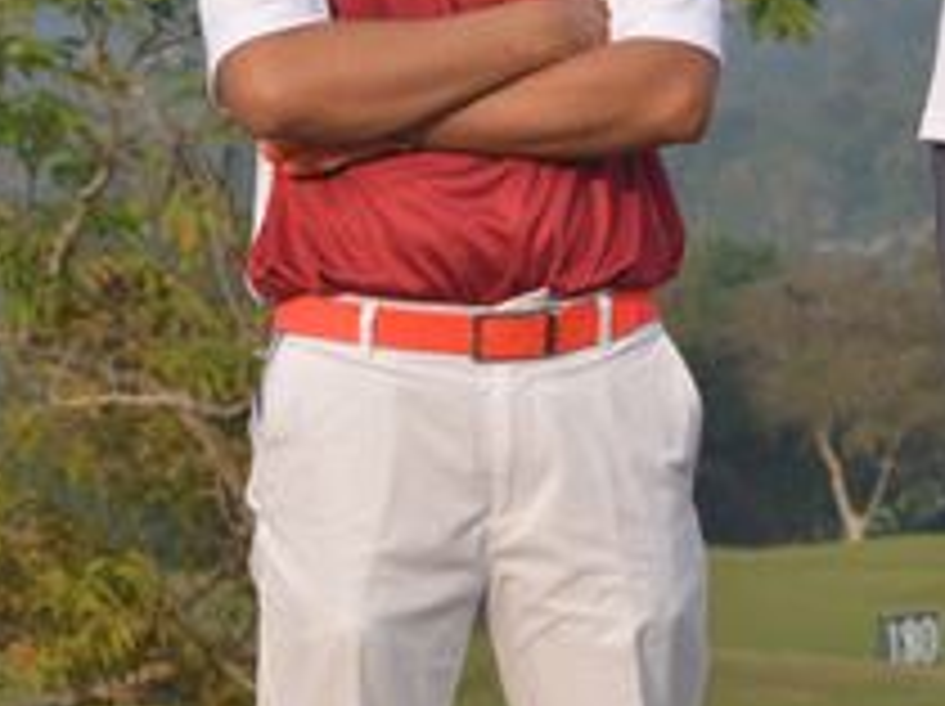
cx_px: 432
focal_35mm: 346
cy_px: 214
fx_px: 9435
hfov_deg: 5.7
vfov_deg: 4.3
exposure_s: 1/125
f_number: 5.6
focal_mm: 70
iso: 100
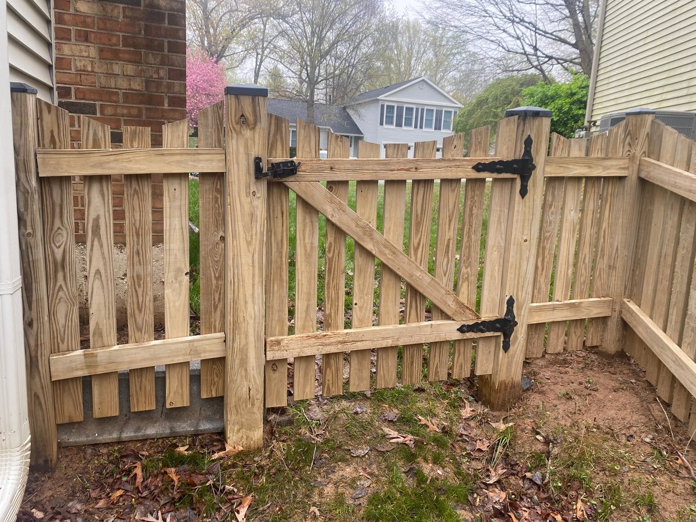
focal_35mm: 26
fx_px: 523
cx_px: 348
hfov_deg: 67.3
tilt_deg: -9.3
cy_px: 261
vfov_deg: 53.1
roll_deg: -2.4
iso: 32
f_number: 1.8
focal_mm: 4.25
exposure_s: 1/162
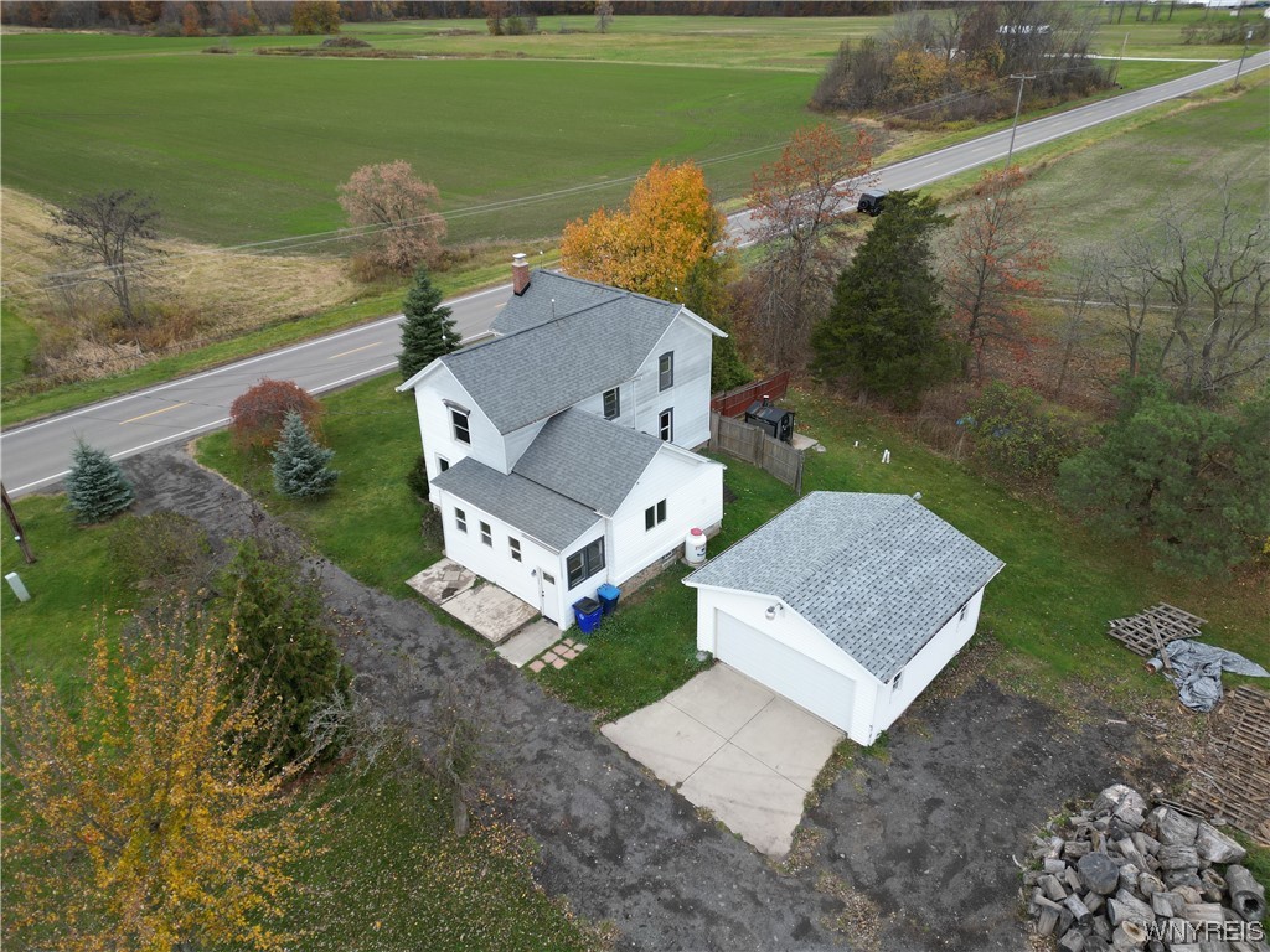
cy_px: 476
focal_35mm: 24
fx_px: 881
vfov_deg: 56.8
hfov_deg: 71.6
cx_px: 635
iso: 120
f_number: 1.7
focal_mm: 6.72
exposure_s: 1/500
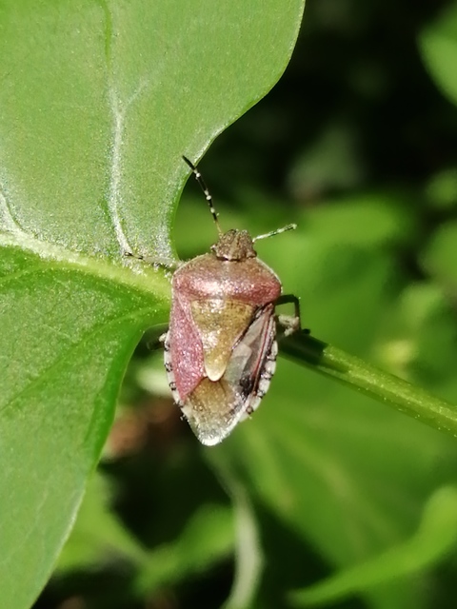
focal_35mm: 103
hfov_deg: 14.4
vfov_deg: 19.1
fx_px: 1813
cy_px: 304
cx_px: 228
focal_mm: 3.46
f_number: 1.8
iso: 50
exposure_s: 1/798
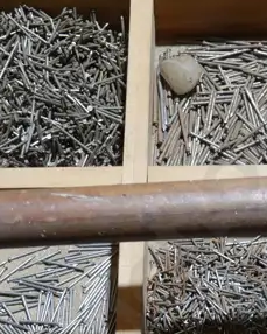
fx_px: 1037
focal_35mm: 105
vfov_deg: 17.9
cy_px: 320
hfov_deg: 14.7
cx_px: 127
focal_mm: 15
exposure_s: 1/60
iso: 320
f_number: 3.6
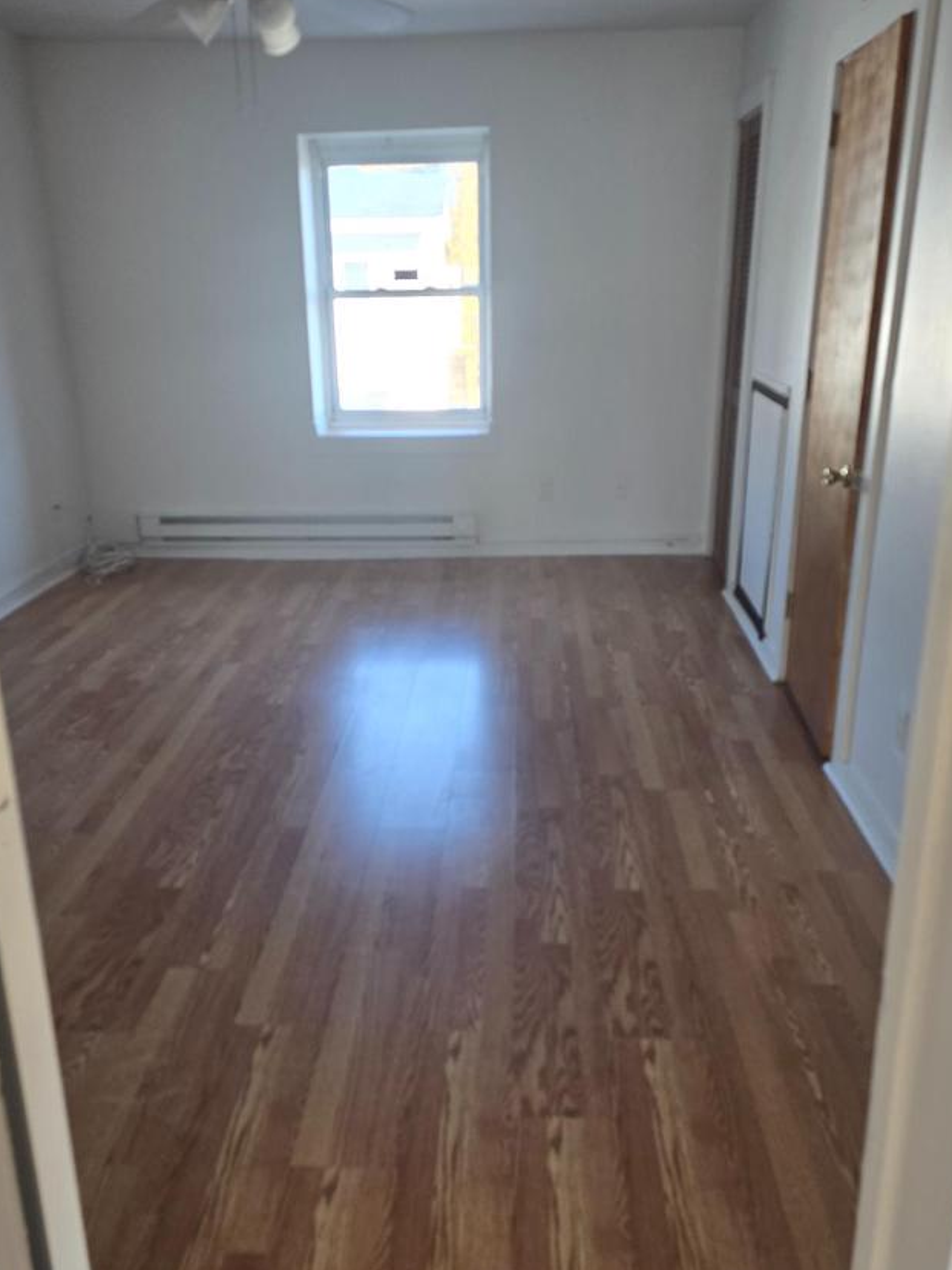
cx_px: 463
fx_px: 1100
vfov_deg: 60.0
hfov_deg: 46.8
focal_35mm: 30
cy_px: 643
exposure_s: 1/180
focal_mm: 6.3
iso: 100
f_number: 1.7
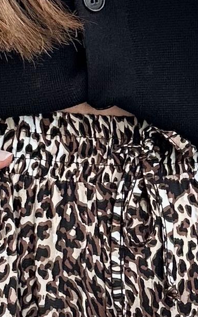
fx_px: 1450
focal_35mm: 168
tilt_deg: -49.2
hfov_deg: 7.8
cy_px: 479
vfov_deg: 11.9
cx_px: 193
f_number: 1.78
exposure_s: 1/114
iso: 250
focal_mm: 6.86
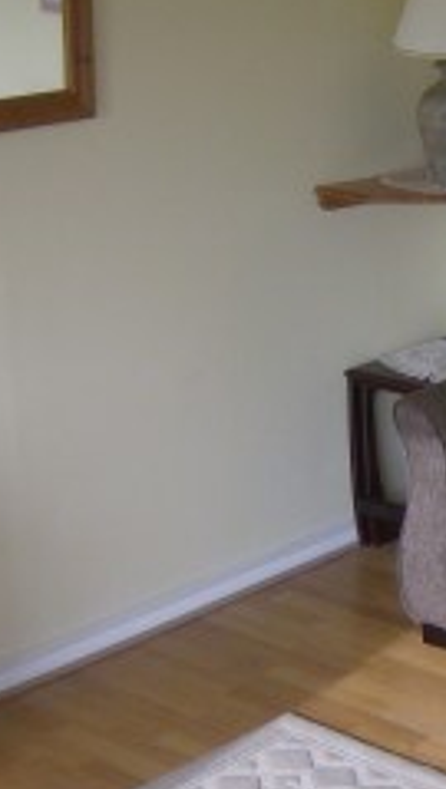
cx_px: 529
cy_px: 457
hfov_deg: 14.0
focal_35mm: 84
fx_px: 1760
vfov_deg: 25.3
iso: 100
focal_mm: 6
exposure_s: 1/135
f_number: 2.8
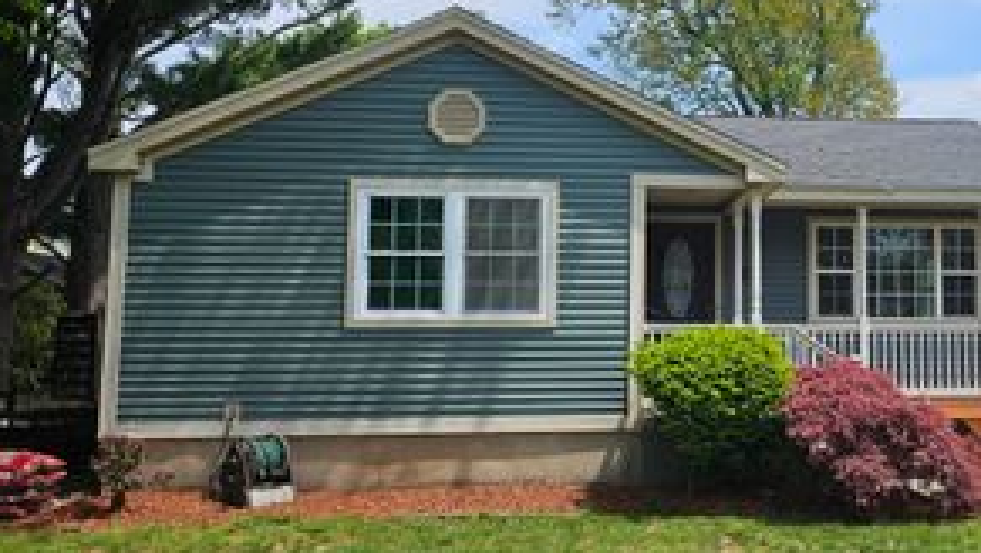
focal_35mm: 43
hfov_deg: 45.5
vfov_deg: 27.7
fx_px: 1119
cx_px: 748
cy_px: 214
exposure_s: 1/2365
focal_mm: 5.4
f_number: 1.8
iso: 25
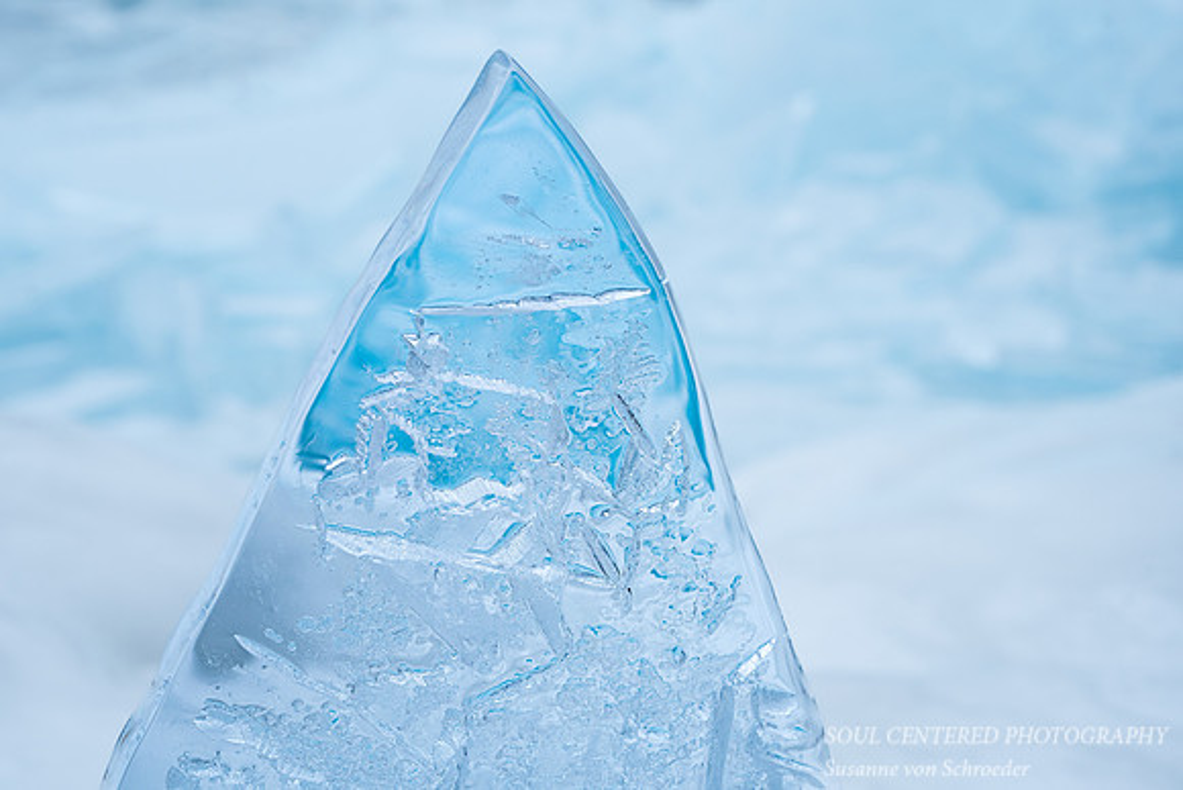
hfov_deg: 34.4
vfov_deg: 23.4
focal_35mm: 58
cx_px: 559
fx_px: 1908
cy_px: 378
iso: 320
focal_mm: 55
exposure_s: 1/640
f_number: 6.3
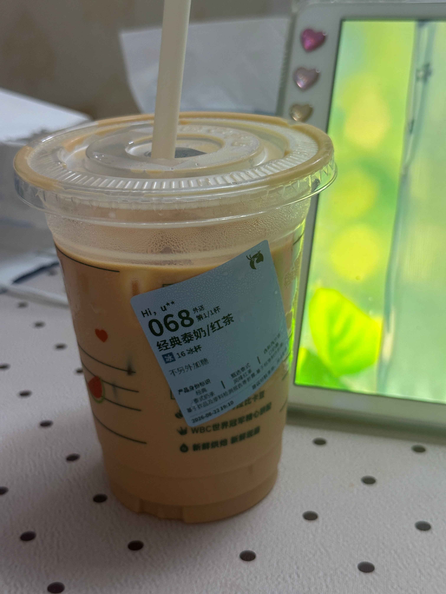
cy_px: 297
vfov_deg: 39.7
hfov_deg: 30.3
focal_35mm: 48
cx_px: 223
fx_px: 825
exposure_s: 1/50
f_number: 1.78
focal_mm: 6.86
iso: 160
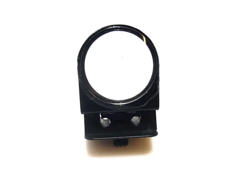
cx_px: 114
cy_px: 86
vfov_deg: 42.9
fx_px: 217
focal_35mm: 33
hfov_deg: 55.4
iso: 80
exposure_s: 1/100
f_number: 2.8
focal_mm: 5.5
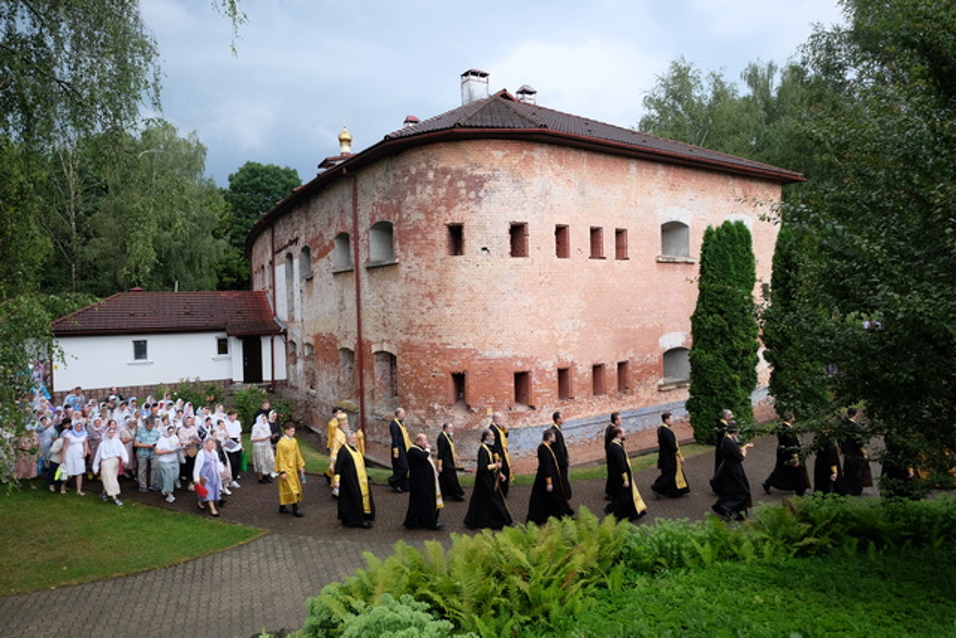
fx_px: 584
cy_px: 319
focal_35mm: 22
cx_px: 478
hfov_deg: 78.6
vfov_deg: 57.3
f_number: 4
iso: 400
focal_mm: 14.5
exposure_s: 1/300
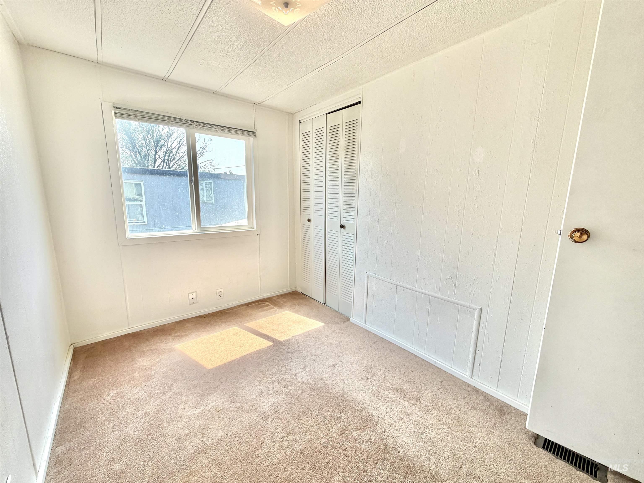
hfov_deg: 102.1
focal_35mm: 14
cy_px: 242
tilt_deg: -10.1
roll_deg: -1.1
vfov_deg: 85.7
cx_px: 322
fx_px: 260
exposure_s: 1/235
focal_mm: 2.22
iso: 40
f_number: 2.2
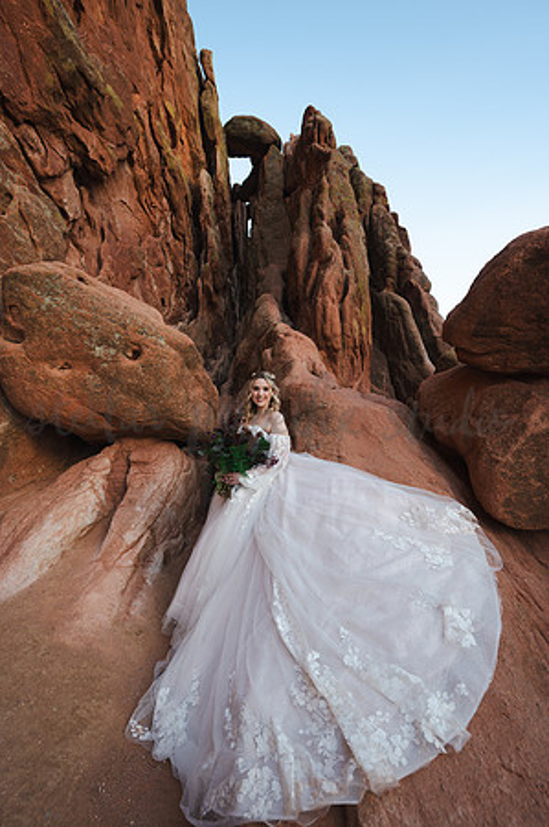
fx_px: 367
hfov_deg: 73.6
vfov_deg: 96.8
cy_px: 414
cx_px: 274
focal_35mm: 16
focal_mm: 16
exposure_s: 1/125
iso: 160
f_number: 4
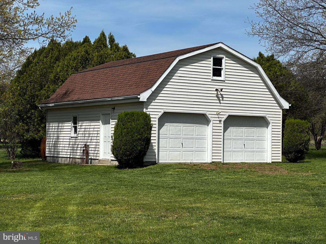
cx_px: 163
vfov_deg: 19.1
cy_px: 122
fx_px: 725
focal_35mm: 77
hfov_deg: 25.3
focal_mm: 9
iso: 32
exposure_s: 1/1074
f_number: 2.8
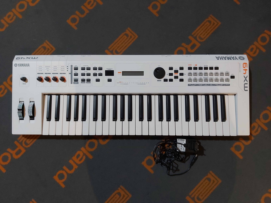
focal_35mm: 26
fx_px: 204
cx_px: 136
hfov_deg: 67.3
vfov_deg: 53.1
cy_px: 102
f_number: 1.7
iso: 250
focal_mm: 3.92
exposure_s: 1/50
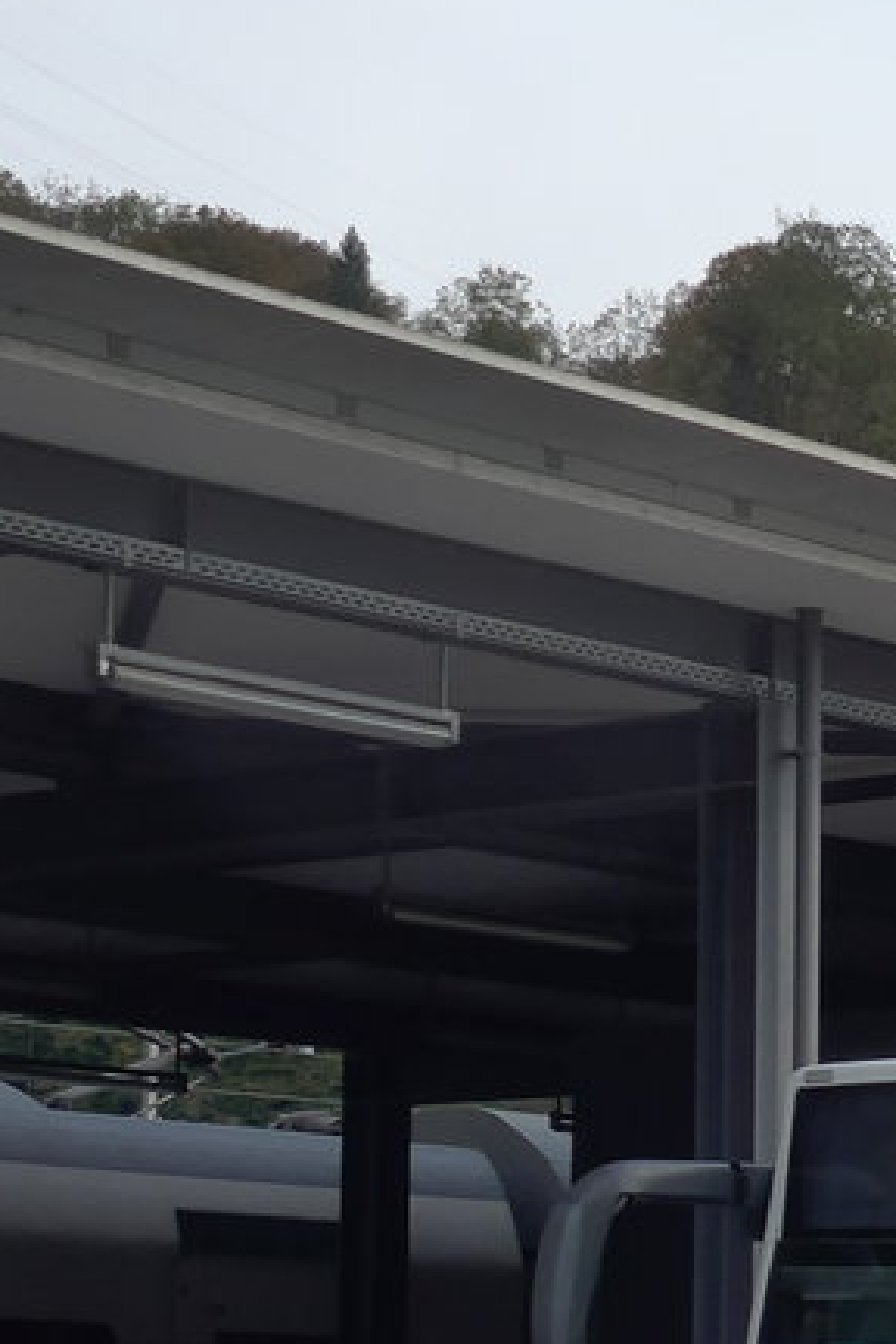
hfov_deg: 9.6
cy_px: 1210
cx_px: 1839
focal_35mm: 133
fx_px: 4965
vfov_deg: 15.2
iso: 160
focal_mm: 9.5
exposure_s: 1/800
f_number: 4.5
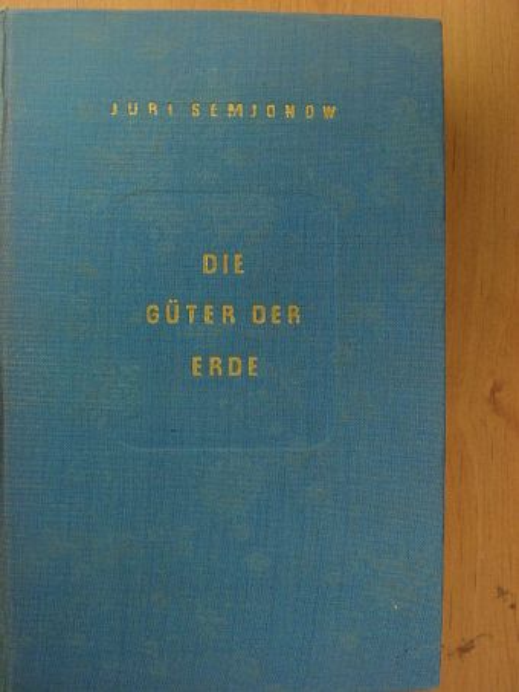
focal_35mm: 44
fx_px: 879
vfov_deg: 42.9
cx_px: 260
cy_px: 346
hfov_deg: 32.9
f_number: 3.5
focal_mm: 7.4
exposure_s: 1/10.1
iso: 100
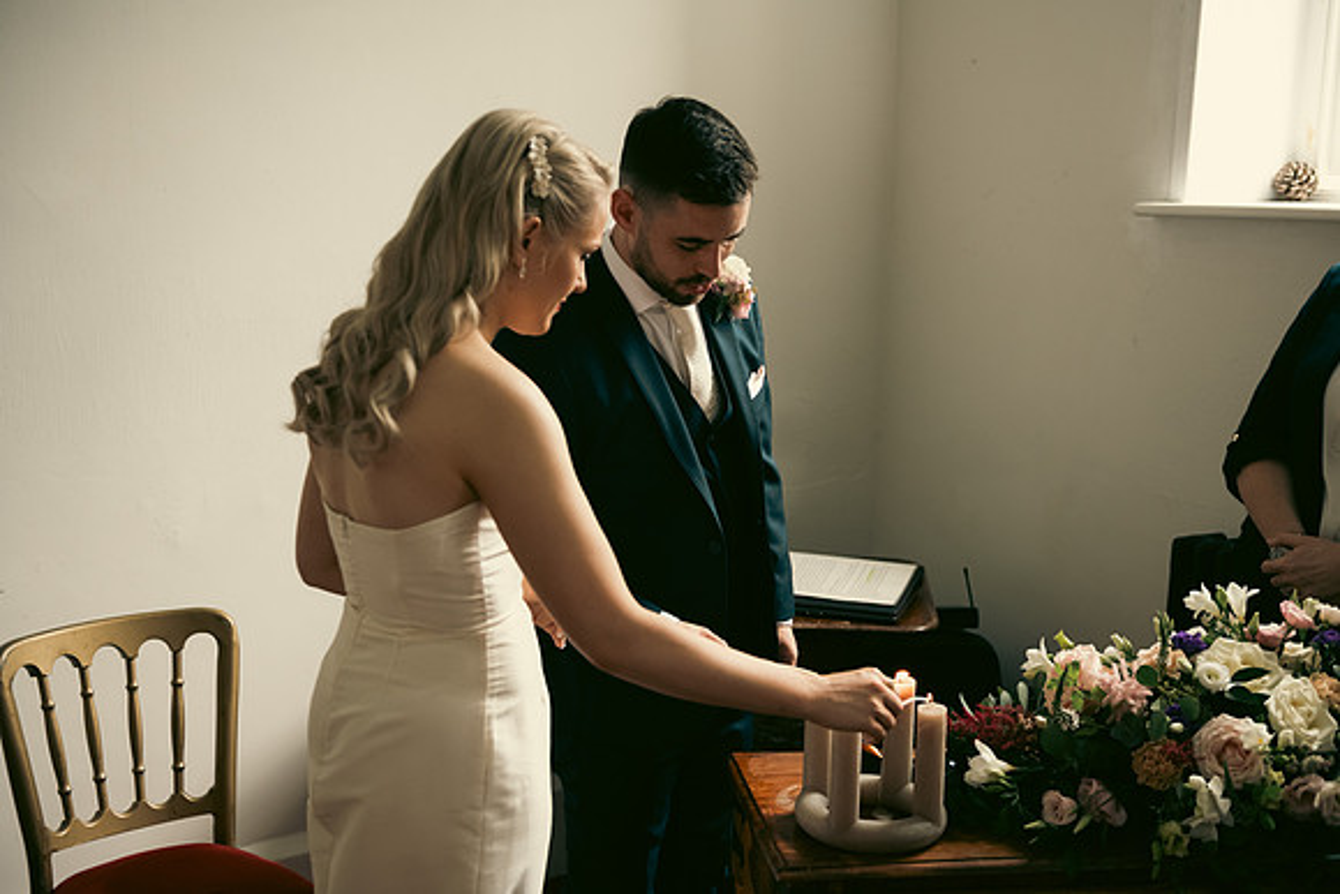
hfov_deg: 41.1
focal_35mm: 48
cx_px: 670
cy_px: 447
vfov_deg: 28.1
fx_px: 1787
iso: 800
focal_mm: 48
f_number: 3.5
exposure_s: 1/160
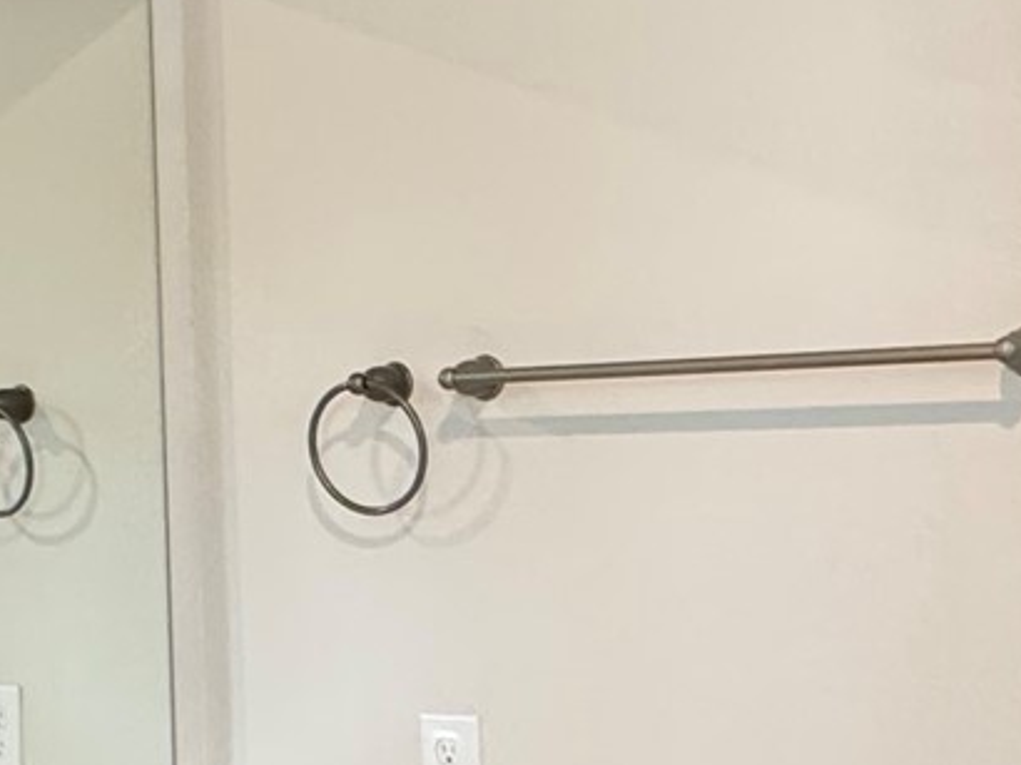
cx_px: 433
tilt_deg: +1.1
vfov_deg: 21.0
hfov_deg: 27.8
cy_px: 404
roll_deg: +1.8
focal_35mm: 70
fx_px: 2063
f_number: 2.2
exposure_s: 1/60
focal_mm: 2.22
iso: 500
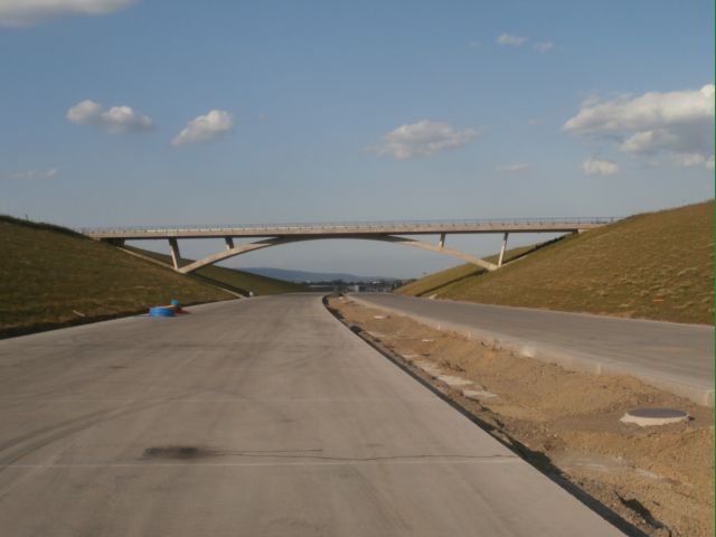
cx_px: 358
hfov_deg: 40.4
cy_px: 268
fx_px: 972
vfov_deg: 30.9
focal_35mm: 47
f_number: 4.2
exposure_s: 1/1000
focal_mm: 8.29
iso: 100
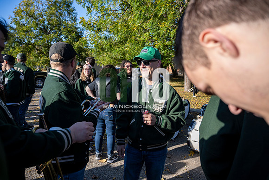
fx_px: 183
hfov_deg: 72.6
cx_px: 134
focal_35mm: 24
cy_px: 90
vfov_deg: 52.2
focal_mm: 24.5
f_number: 4
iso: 125
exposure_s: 1/500
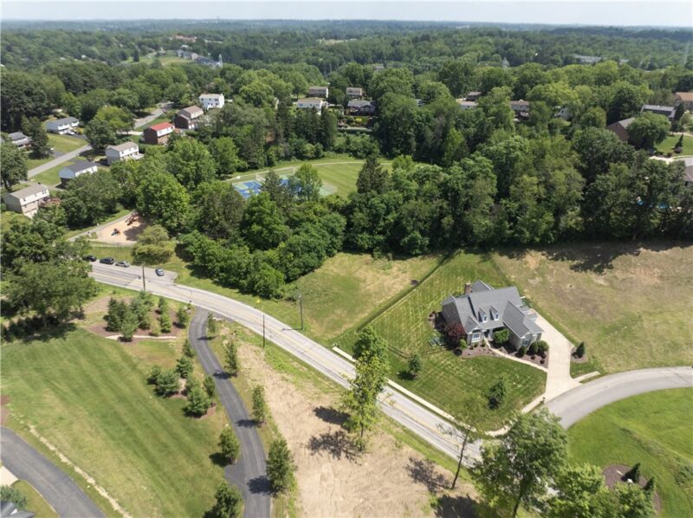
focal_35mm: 24
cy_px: 259
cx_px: 346
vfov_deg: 56.7
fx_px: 480
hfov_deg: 71.7
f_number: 3.5
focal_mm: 12.29
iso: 200
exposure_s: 1/320
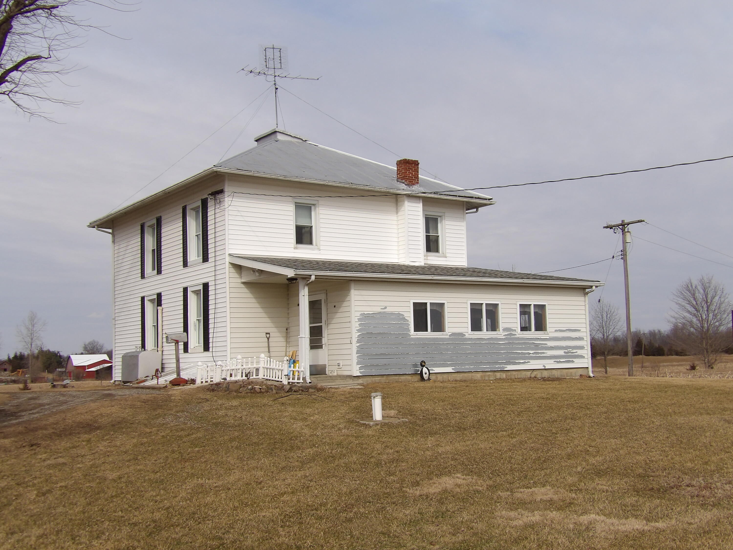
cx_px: 366
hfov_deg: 47.9
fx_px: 826
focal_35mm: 39
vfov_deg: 36.8
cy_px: 275
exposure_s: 1/969
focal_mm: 7
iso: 100
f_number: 3.7
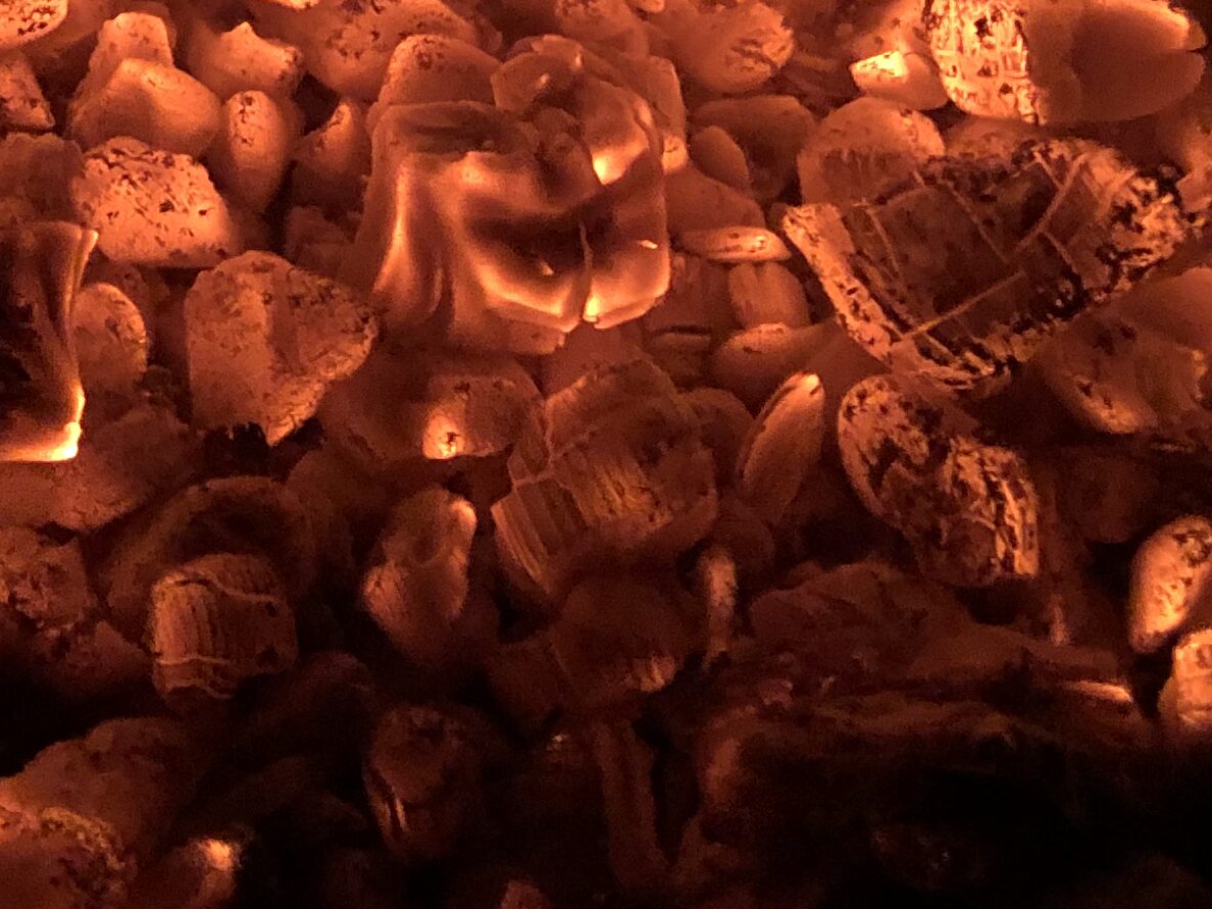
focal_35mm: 95
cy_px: -416
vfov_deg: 14.6
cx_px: 99
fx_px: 3326
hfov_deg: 20.2
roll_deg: -4.7
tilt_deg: -37.9
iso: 100
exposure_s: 1/12
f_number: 1.8
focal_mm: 3.99
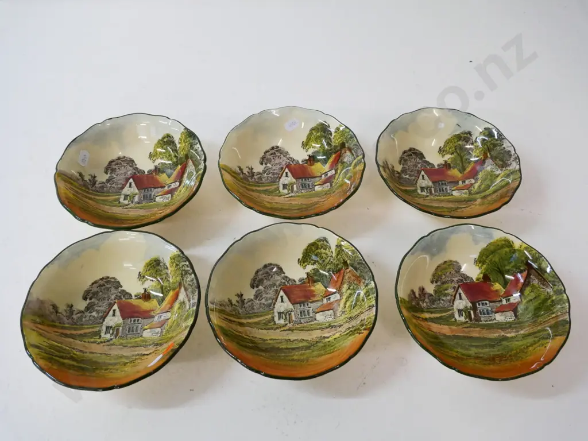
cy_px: 220
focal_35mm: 30
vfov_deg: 46.8
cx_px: 294
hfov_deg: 60.0
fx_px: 510
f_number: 5.6
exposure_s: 1/125
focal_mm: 15
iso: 3200
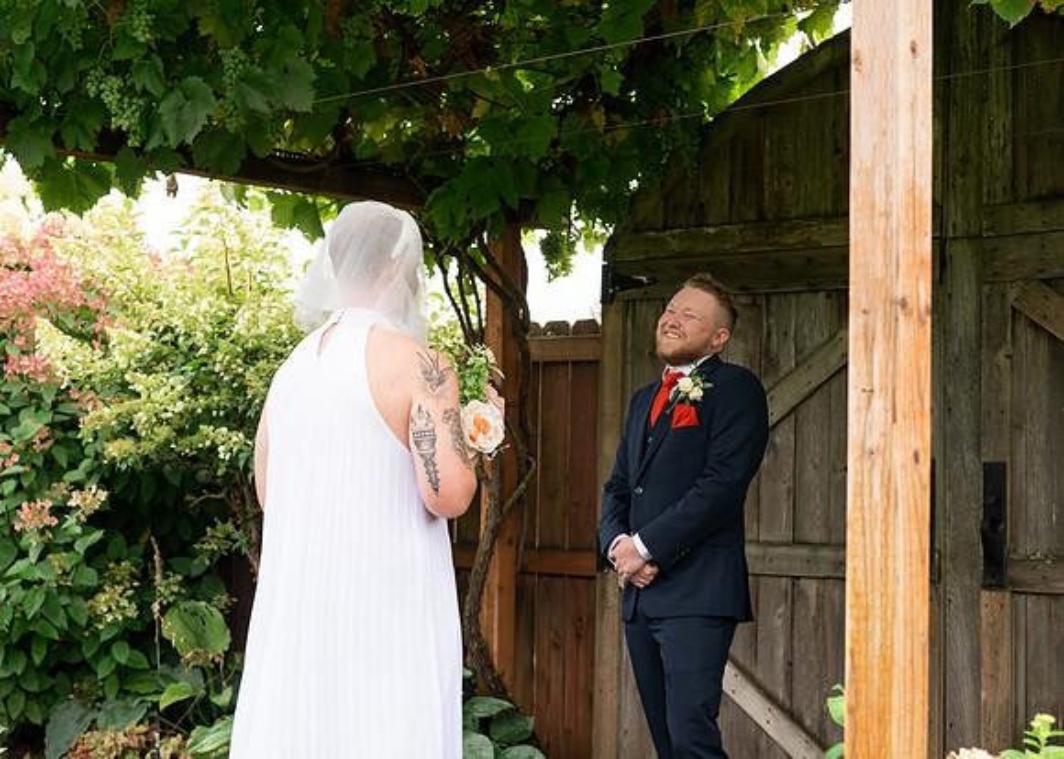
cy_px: 371
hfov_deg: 29.6
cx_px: 474
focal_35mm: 67
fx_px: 2015
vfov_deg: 21.3
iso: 400
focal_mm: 61
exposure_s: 1/320
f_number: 4.5
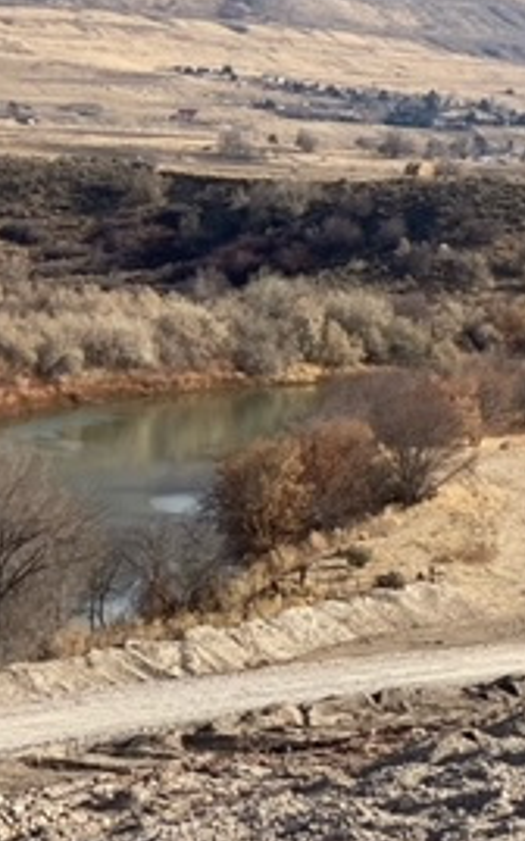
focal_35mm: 131
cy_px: 175
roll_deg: -2.1
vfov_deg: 15.8
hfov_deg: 10.0
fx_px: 3001
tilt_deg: -0.4
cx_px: 412
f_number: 2
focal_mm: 6
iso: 20
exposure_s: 1/2179
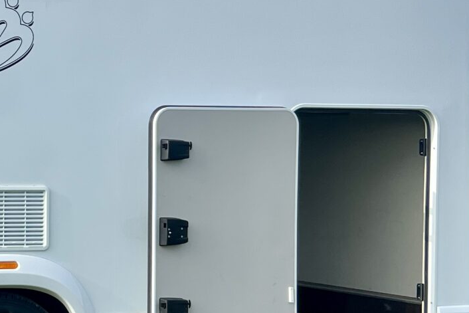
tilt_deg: +2.4
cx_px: -322
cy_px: 167
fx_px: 1277
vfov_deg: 14.0
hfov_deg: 17.6
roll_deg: +1.7
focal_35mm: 98
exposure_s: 1/2915
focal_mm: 5.7
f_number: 1.5
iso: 50
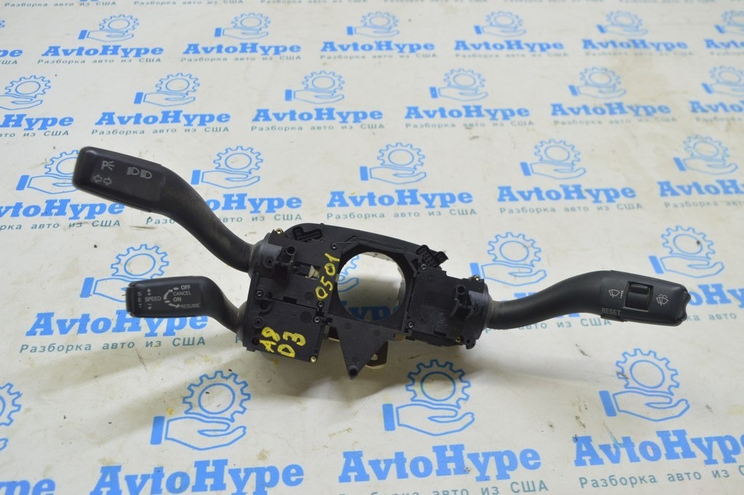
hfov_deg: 55.1
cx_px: 372
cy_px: 248
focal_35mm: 34
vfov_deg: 38.3
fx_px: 712
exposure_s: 1/20
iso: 400
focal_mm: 23
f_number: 5.6
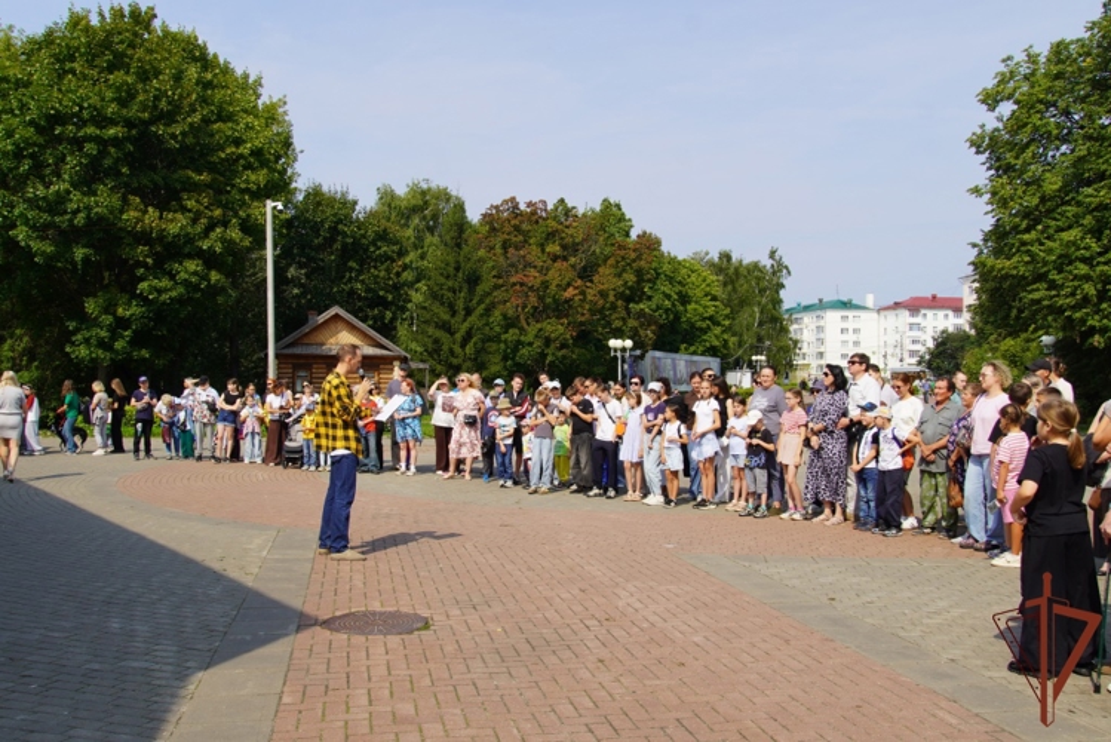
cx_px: 556
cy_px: 371
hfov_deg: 55.1
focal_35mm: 34
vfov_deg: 38.4
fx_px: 1065
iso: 100
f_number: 10
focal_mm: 23
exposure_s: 1/160
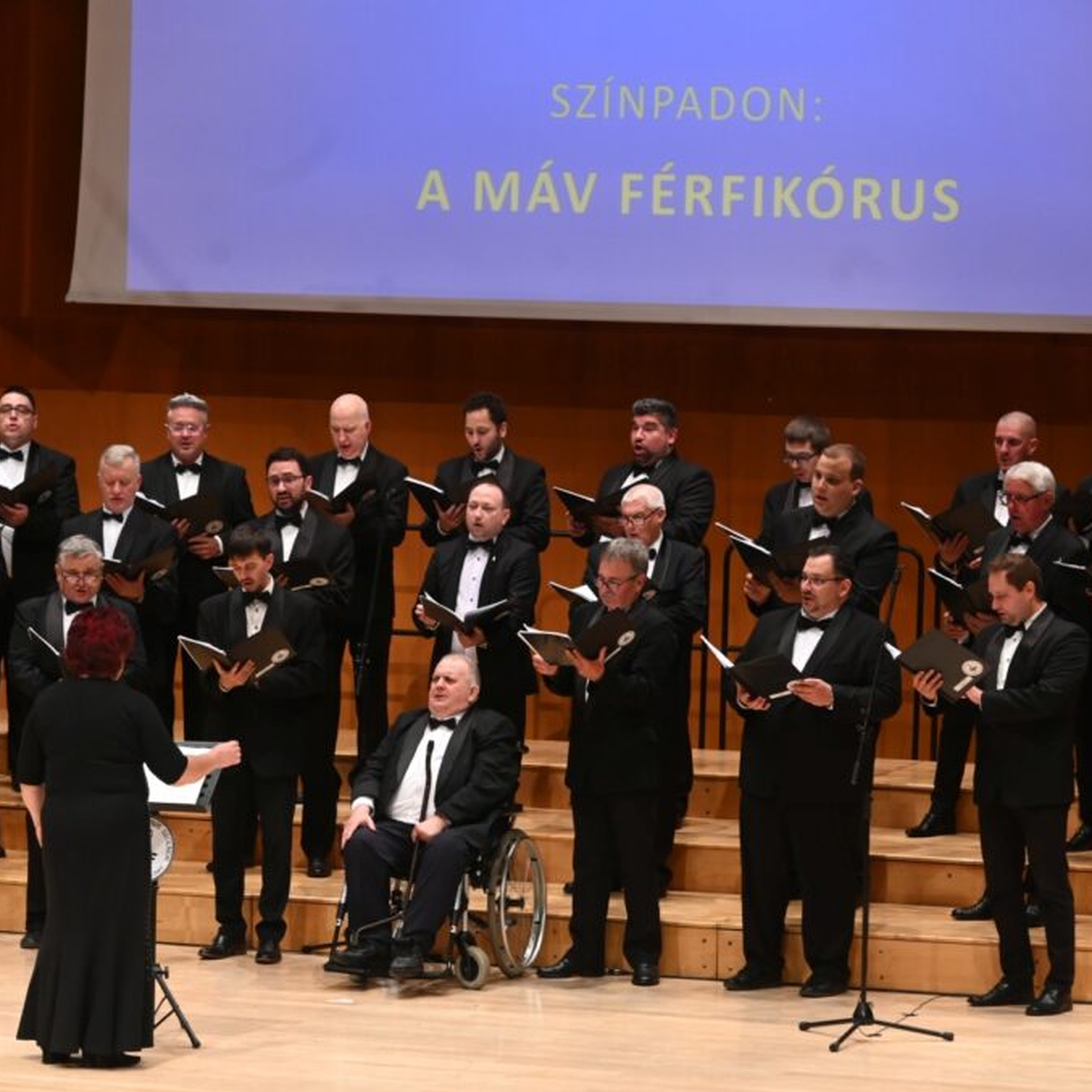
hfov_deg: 10.5
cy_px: 548
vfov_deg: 10.5
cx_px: 479
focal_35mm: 167
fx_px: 5960
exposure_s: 1/200
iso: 3200
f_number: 4.5
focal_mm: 130
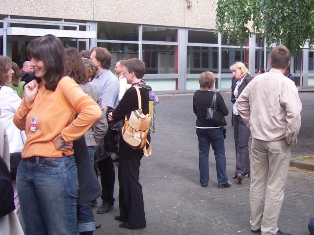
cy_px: 118
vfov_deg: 39.7
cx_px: 157
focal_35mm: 36
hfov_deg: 51.4
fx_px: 327
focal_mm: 6
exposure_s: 1/180
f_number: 3
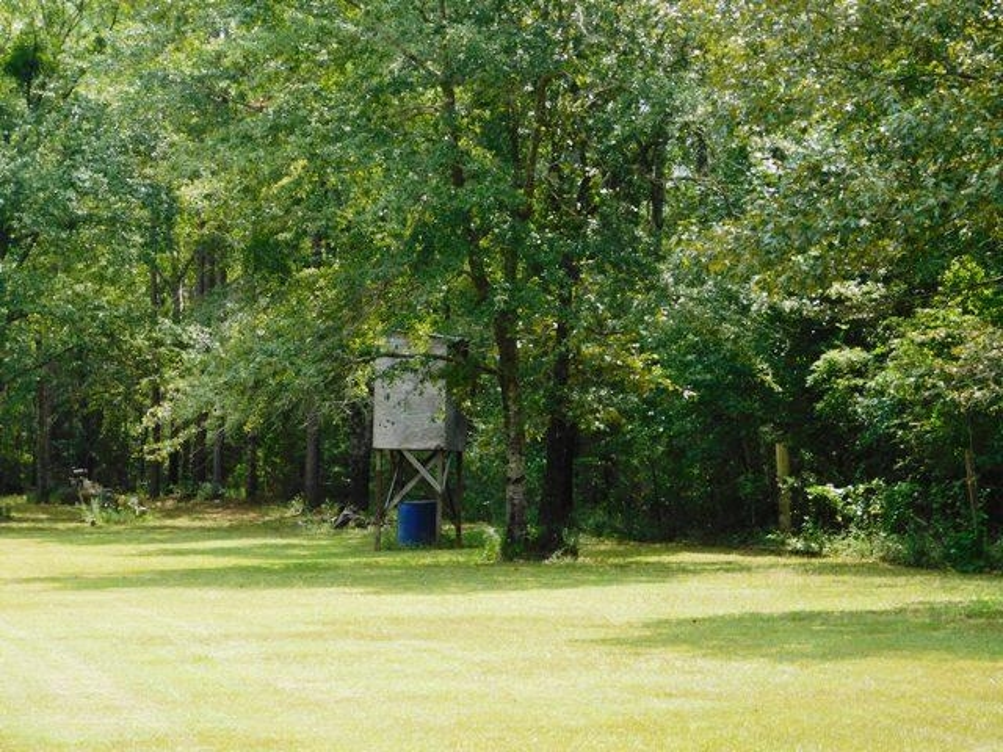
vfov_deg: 12.9
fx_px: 3332
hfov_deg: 17.1
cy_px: 376
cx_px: 502
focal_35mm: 115
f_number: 4.8
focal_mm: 20.3
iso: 125
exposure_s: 1/250
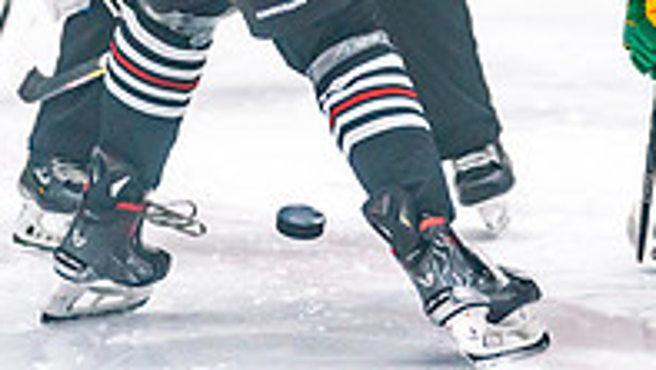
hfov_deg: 4.5
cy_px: -208
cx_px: 380
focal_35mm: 476
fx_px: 8283
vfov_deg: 2.6
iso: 3200
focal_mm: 154
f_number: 2.8
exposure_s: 1/1250
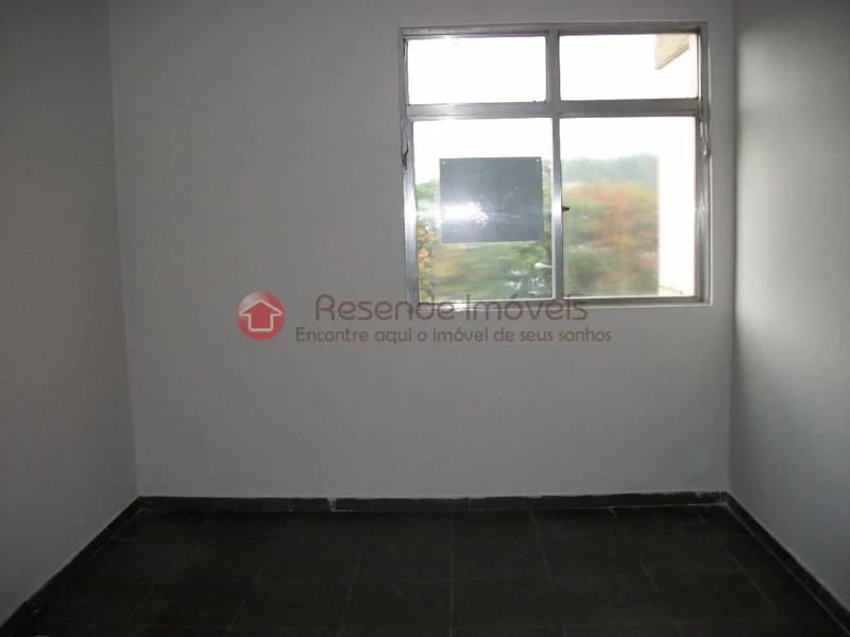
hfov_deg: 56.8
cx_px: 425
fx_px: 786
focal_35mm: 32
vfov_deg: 44.2
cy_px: 318
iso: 160
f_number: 2.9
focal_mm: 5.7
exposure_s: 1/60
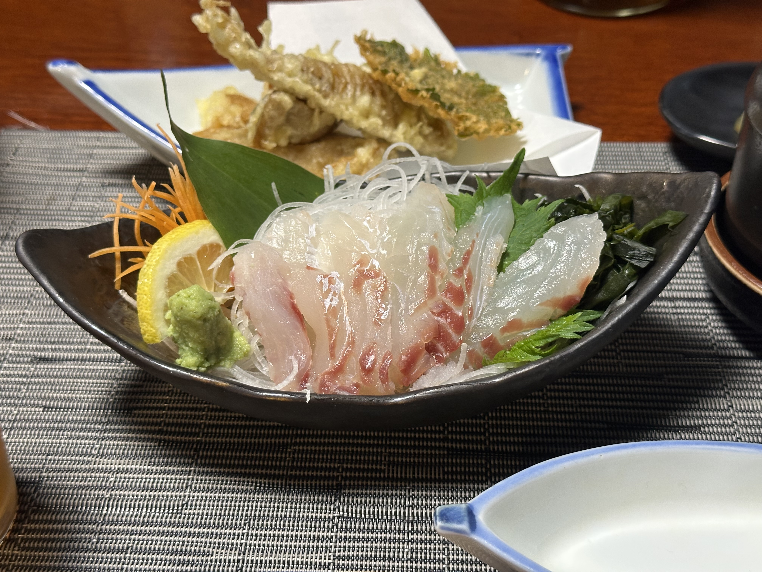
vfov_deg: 30.3
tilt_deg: -41.5
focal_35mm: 48
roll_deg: +1.1
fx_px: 1057
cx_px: 381
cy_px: 286
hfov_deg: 39.7
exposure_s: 1/50
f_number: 1.78
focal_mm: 6.86
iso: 160
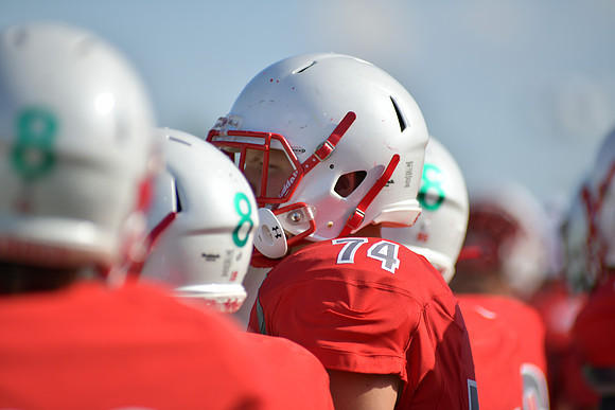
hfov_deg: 6.9
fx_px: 5126
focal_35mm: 300
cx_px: 308
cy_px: 205
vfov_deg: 4.6
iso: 80
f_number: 3.5
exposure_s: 1/2000
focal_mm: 300
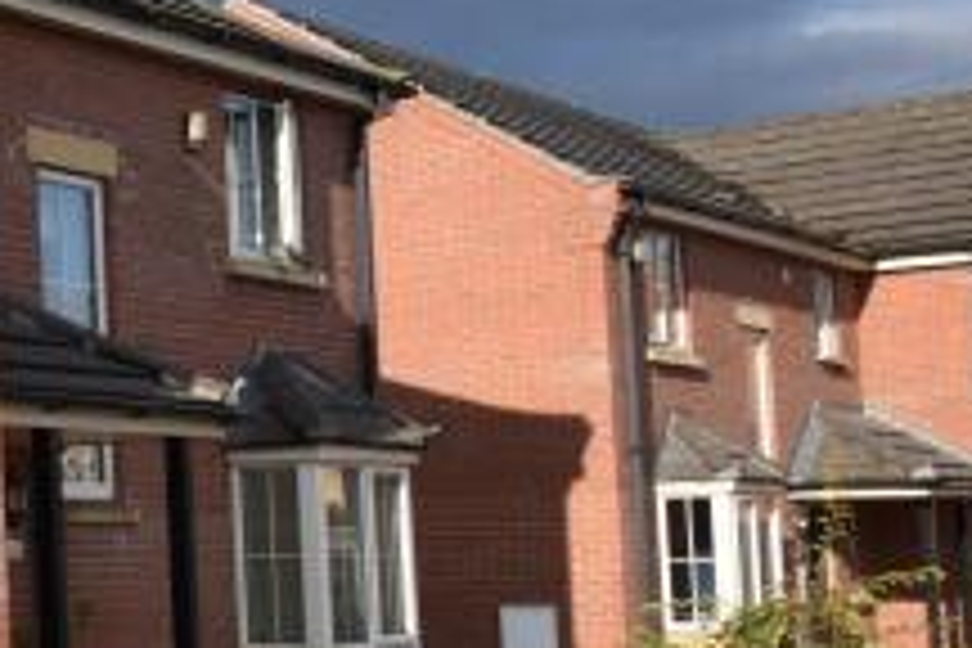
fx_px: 1917
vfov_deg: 19.1
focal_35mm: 71
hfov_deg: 17.5
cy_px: 425
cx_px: -1084
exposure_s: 1/200
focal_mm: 10
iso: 100
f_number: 7.1
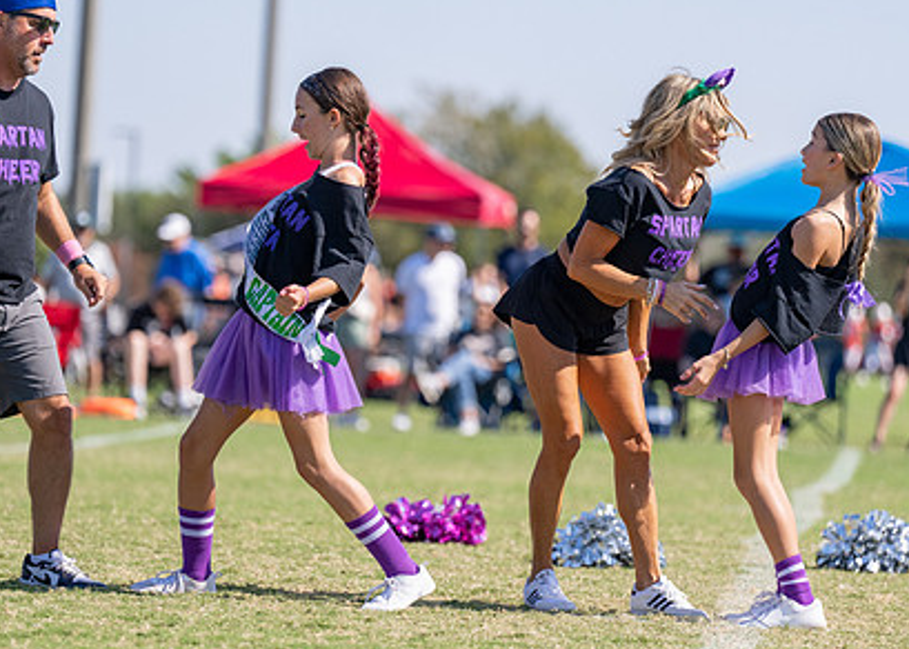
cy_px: 342
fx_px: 6324
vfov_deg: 5.9
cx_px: 404
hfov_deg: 8.2
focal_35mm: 245
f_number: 2.8
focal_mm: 165
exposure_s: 1/6400
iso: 320
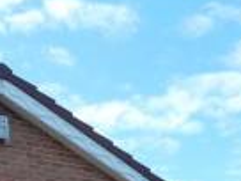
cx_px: 217
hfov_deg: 22.2
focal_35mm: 86
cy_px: 311
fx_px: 599
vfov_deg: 15.2
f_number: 2.8
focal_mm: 3.6
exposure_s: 1/640
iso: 80
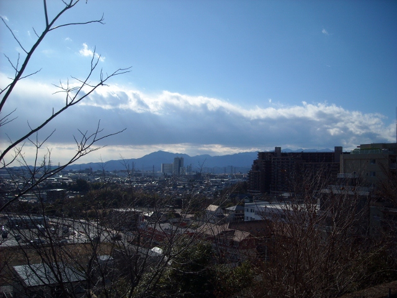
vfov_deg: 40.7
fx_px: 401
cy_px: 149
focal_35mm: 35
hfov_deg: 52.6
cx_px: 198
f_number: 5.6
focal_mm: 5.7
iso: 64
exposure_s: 1/738
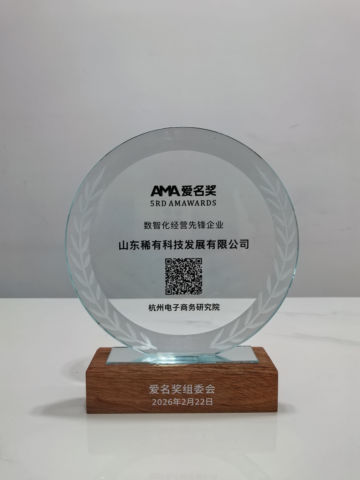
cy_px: 240
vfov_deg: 65.3
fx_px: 374
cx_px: 180
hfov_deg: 51.4
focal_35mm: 27
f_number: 4
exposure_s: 1/33.3
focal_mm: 5.75
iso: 200
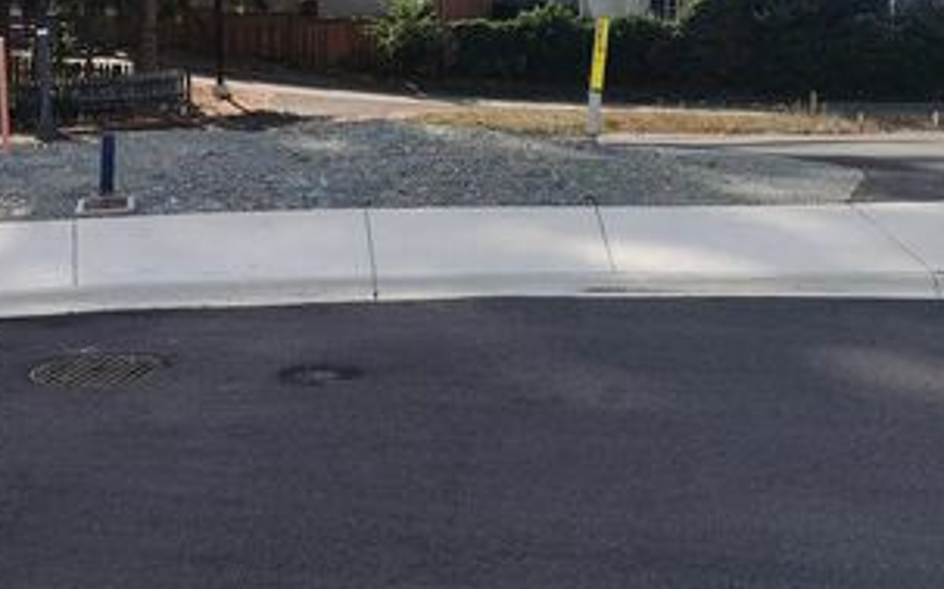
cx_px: 427
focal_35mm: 65
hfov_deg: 31.5
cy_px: 65
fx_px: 1671
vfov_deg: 19.6
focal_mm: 5.56
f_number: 1.6
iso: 50
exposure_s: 1/3067
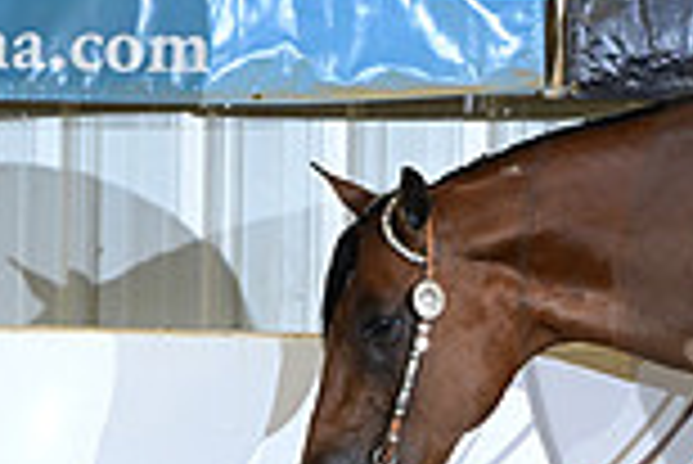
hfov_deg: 3.2
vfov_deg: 2.2
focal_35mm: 639
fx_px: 12312
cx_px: 1048
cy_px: 286
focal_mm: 170
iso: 5000
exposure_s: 1/200
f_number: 6.3
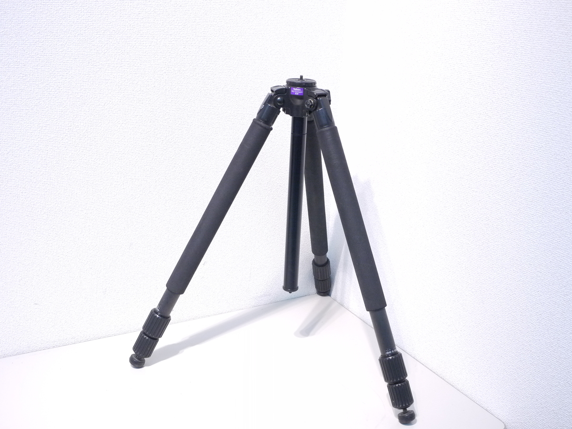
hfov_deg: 44.8
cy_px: 214
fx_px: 694
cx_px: 286
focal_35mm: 42
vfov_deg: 34.3
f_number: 5
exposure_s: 1/100
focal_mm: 21
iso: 800
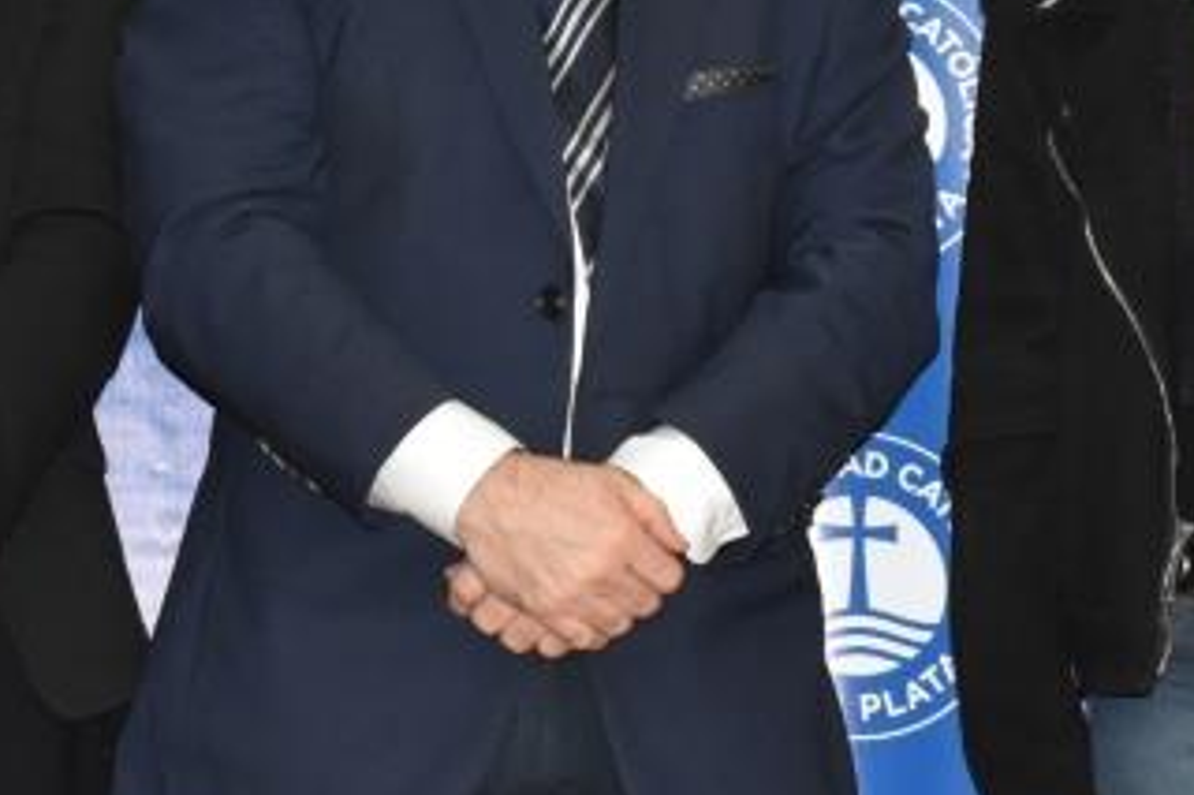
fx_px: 9878
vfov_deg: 4.6
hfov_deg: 6.9
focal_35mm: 298
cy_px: 196
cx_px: 340
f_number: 8
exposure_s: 1/60
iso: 1600
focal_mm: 62
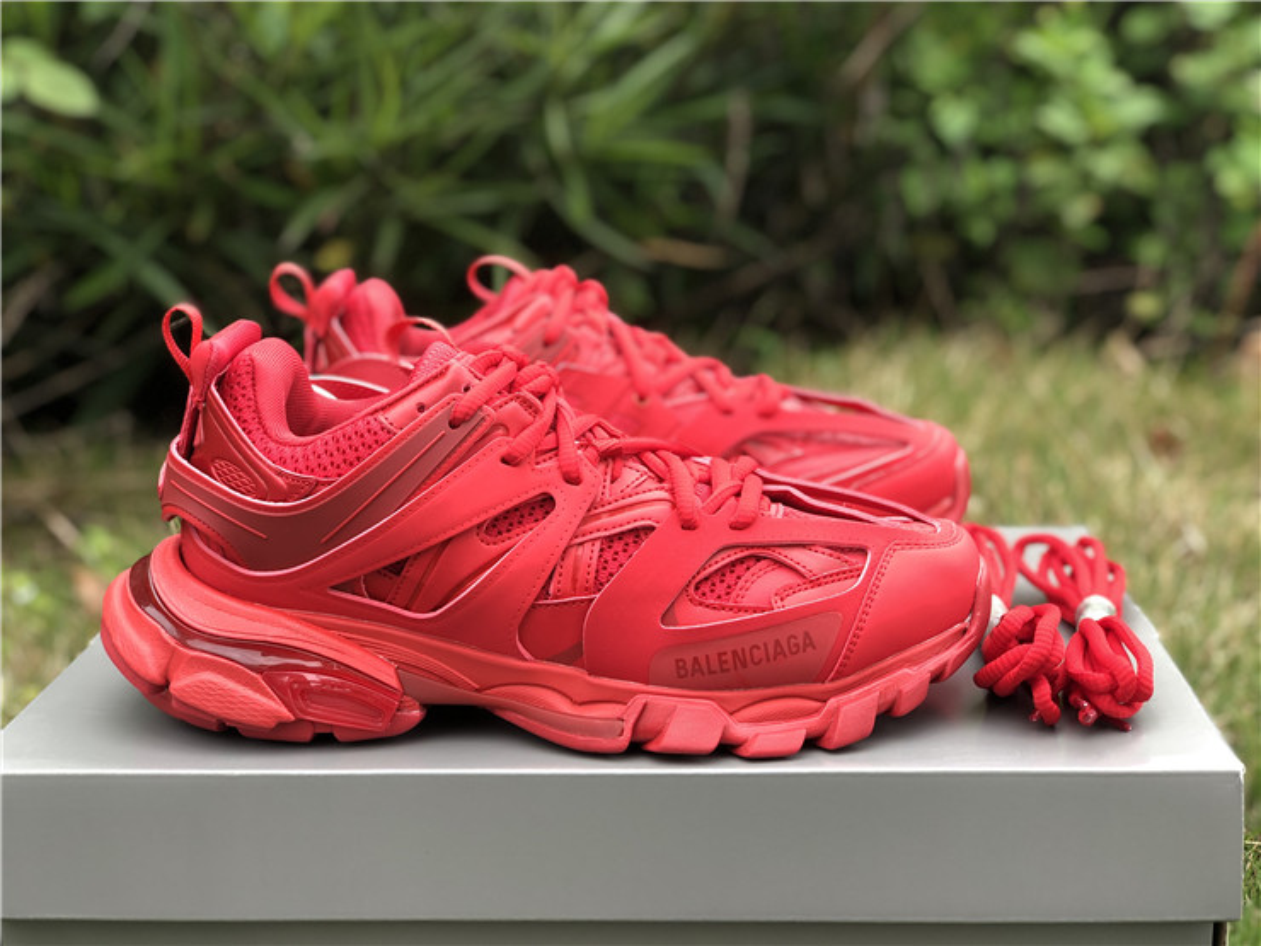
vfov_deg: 28.0
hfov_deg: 36.8
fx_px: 1894
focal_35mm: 52
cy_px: 473
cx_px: 630
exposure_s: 1/120
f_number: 2.4
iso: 20
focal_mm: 6
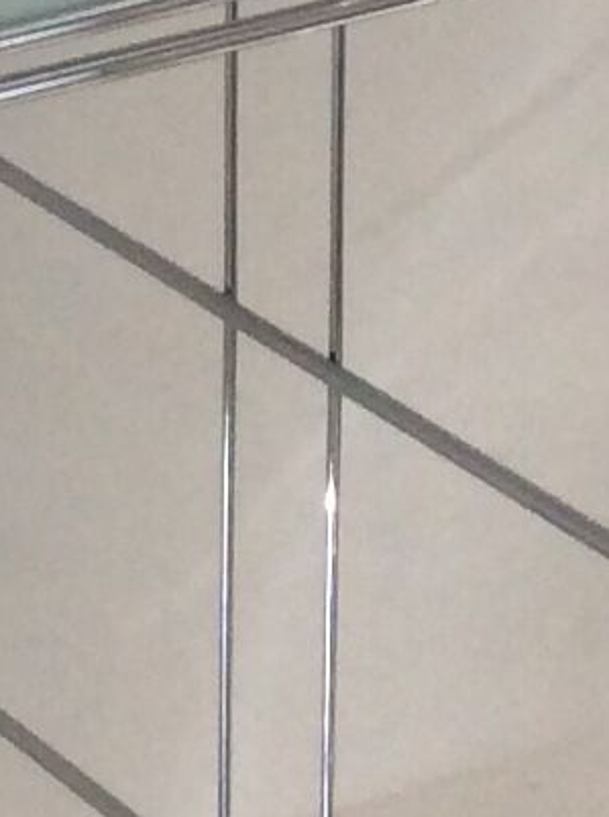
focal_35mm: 207
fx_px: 4874
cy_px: -1055
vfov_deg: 8.8
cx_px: -800
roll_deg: +1.5
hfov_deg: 6.8
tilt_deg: -11.9
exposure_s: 1/50
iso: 50
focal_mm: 3.3
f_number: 2.4
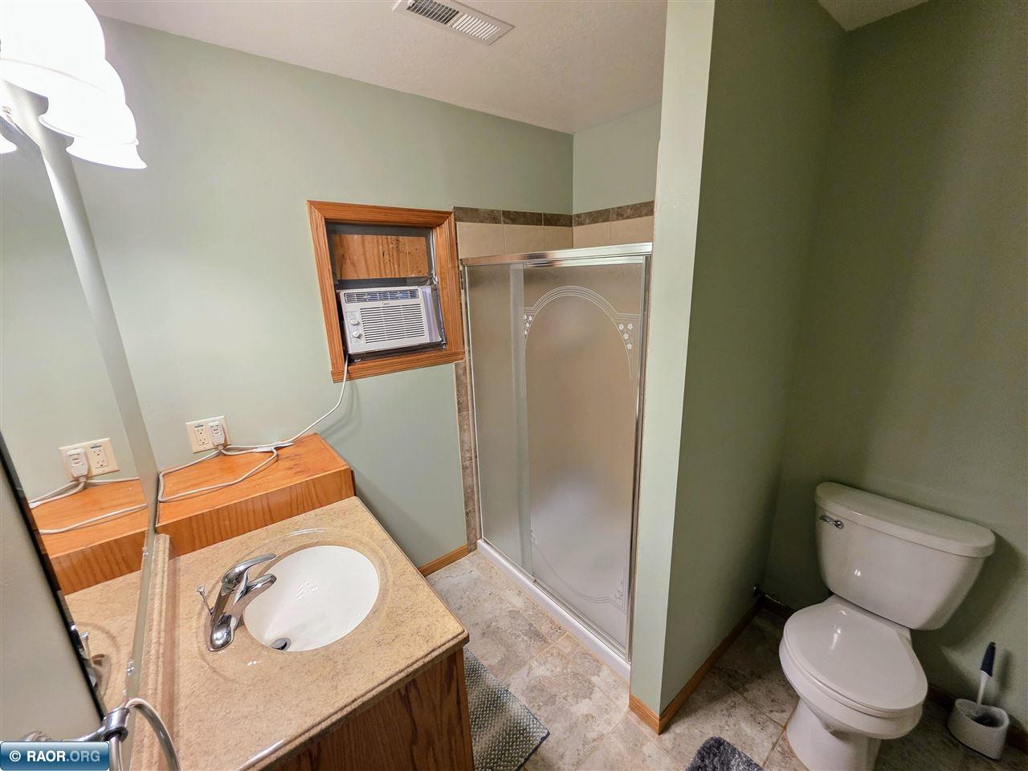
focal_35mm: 13
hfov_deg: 106.2
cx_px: 514
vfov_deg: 89.9
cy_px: 386
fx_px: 386
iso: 320
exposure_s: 1/60
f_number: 1.9
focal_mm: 2.2
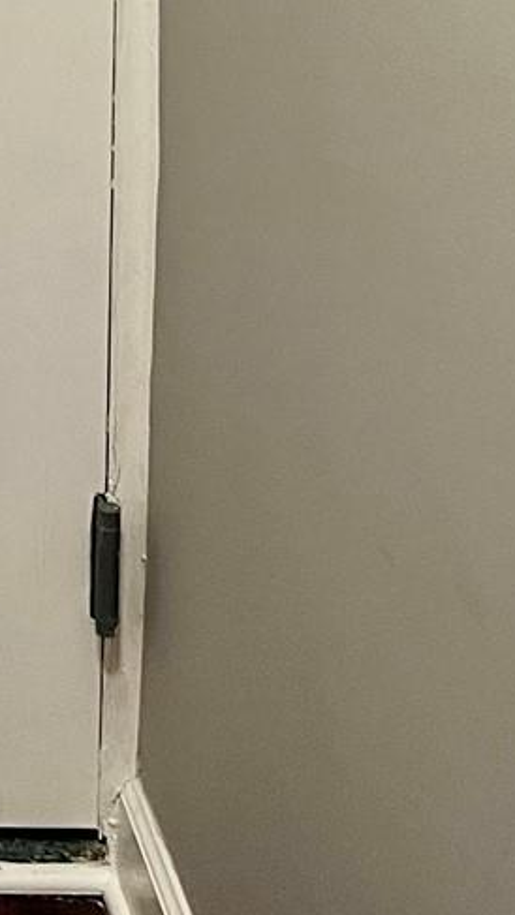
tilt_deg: -8.0
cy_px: -498
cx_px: -601
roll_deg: +0.2
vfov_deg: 16.3
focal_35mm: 119
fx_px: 2888
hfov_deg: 9.4
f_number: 1.5
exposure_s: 1/60
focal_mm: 5.7
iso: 100
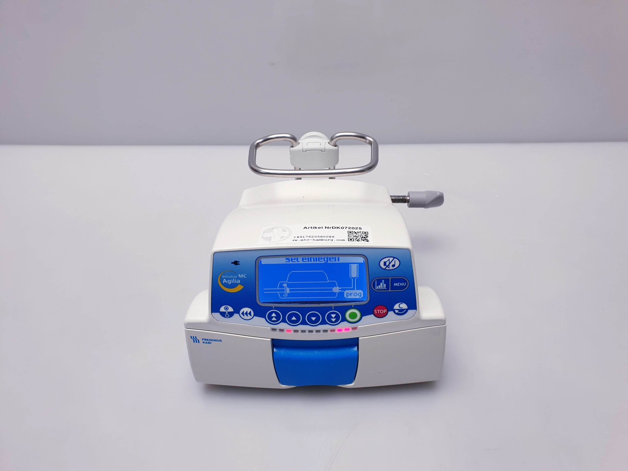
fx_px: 472
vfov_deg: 53.1
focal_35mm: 26
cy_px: 236
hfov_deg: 67.3
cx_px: 314
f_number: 2.4
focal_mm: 4.3
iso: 50
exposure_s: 1/134
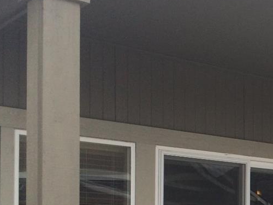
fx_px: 686
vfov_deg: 16.4
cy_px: 238
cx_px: 368
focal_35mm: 87
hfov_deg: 20.3
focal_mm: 4.15
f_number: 2.2
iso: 32
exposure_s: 1/436
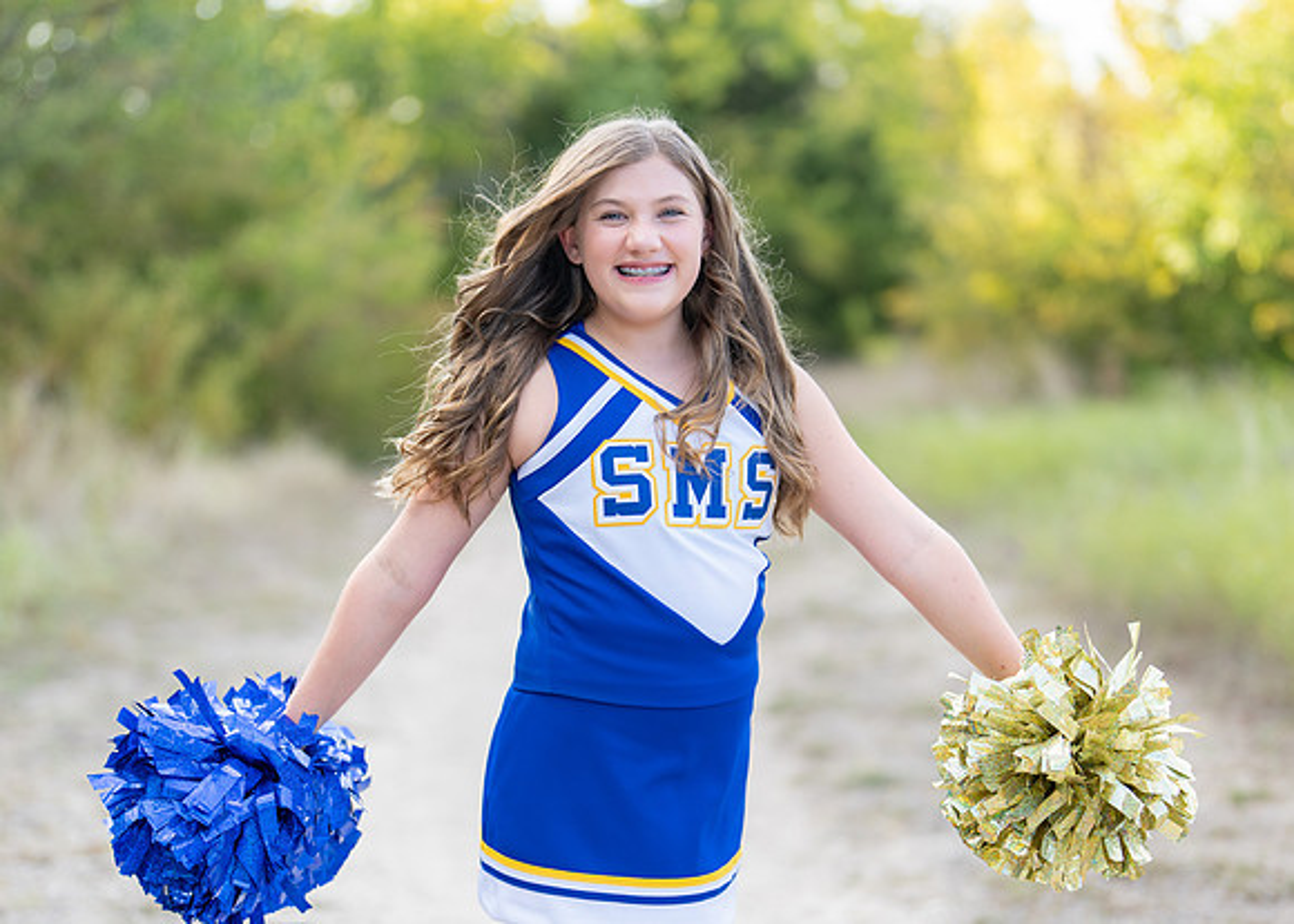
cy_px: 608
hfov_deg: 26.4
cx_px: 651
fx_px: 2759
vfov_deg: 19.0
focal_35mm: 75
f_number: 1.2
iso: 100
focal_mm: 50
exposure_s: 1/1000
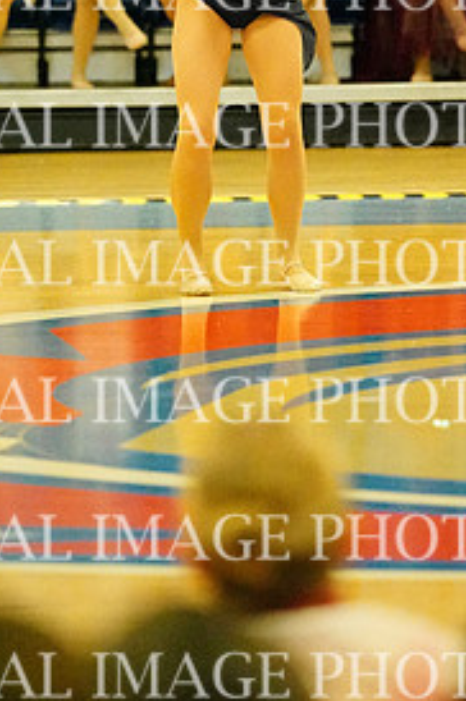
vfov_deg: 6.5
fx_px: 6190
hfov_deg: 4.3
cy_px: 56
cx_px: 293
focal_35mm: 318
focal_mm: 150
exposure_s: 1/1600
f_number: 2.8
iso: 25600
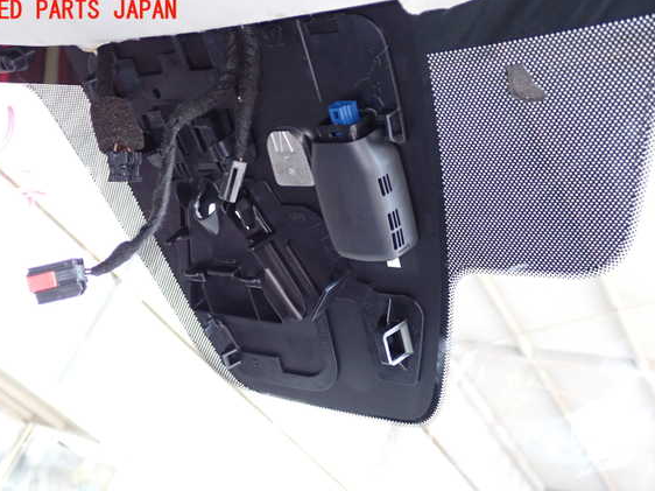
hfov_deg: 40.4
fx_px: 889
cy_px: 259
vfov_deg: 30.9
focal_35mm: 47
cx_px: 315
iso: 320
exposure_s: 1/40
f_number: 2.9
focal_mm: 7.84
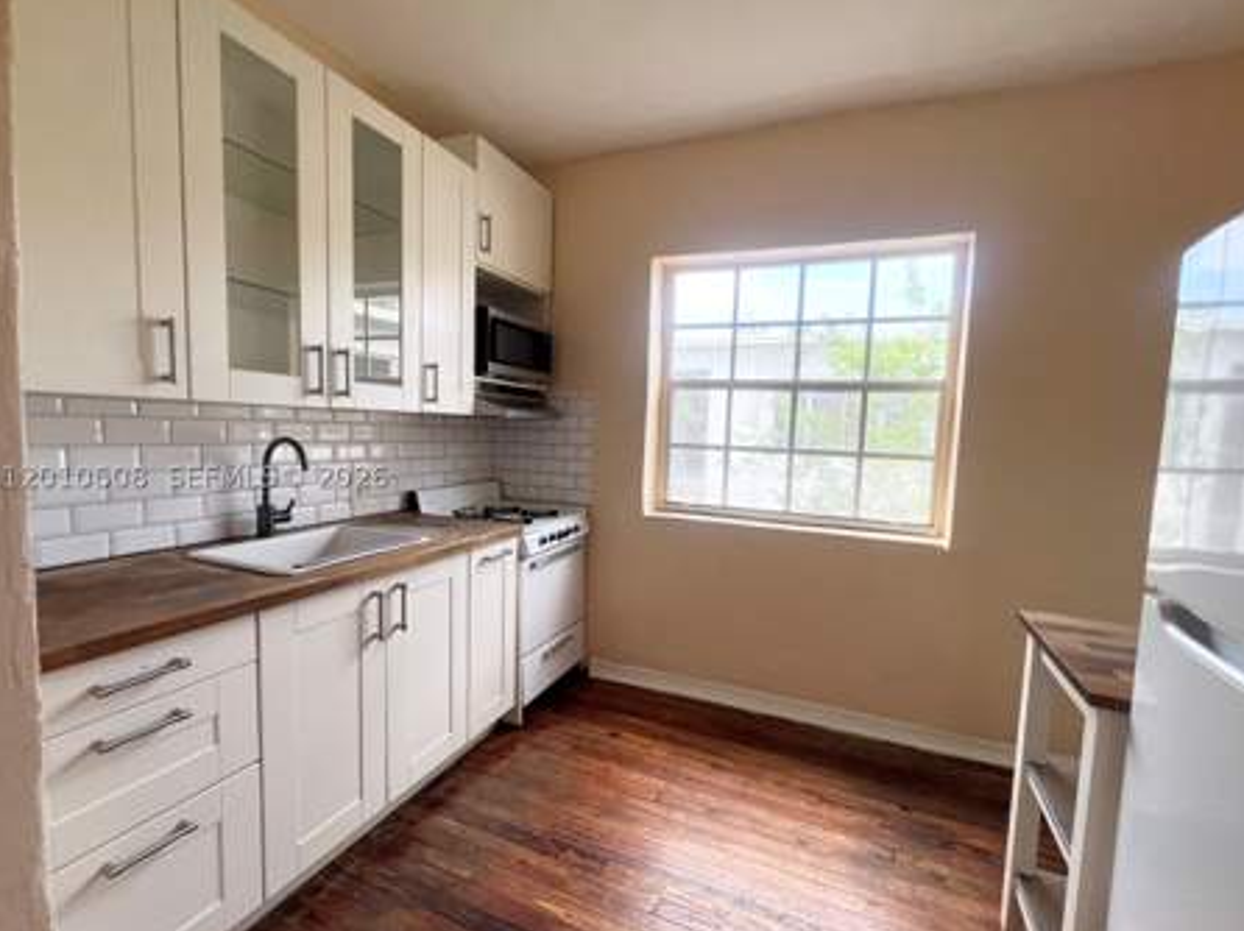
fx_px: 503
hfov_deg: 102.0
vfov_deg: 85.6
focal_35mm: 14
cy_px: 477
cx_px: 644
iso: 80
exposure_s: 1/120
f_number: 1.8
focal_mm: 1.57
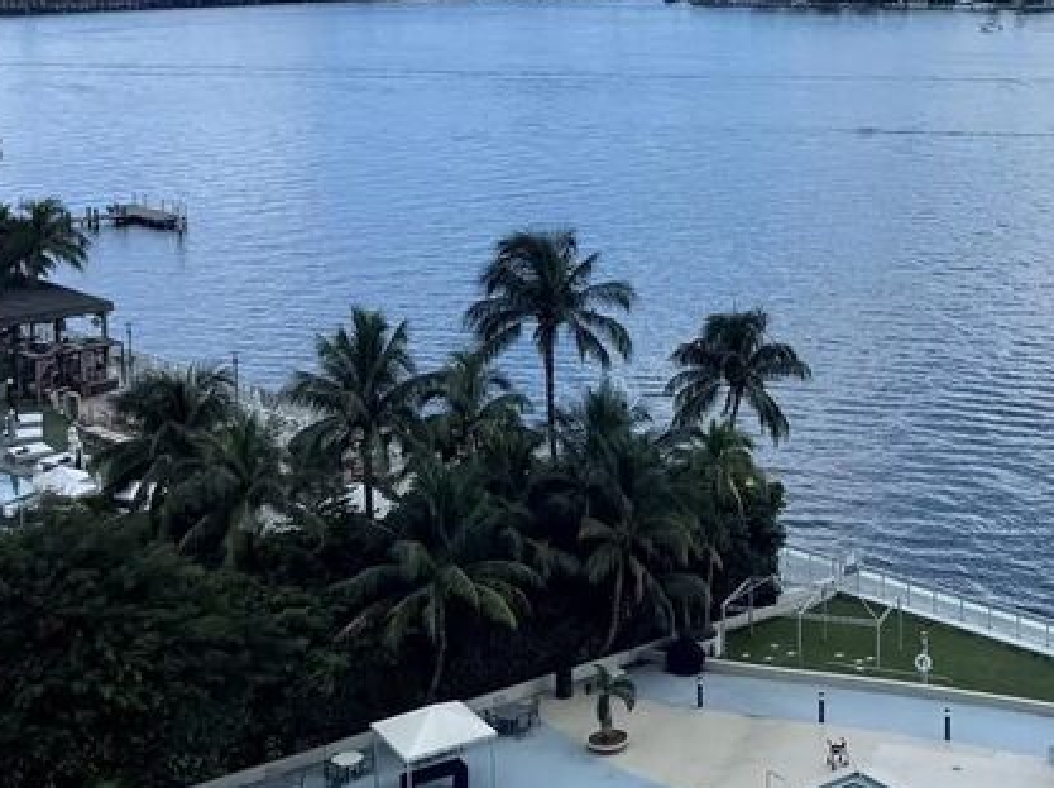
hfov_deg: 32.1
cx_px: 791
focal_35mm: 59
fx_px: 1795
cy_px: 152
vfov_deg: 24.4
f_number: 1.78
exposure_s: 1/2506
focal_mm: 6.76
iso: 80
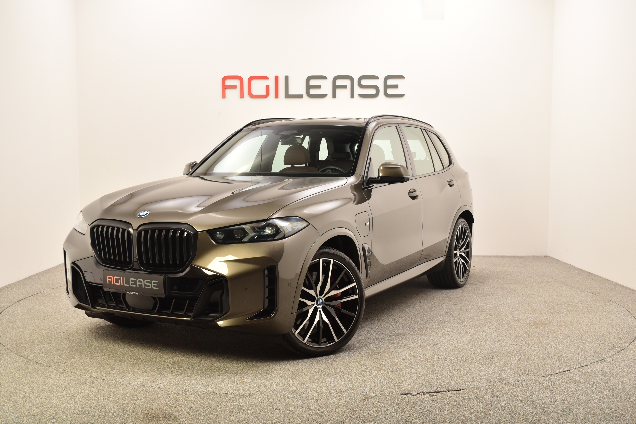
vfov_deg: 34.2
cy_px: 212
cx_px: 318
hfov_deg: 49.5
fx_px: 689
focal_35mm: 39
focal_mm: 26
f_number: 7.1
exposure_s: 1/200
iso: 100
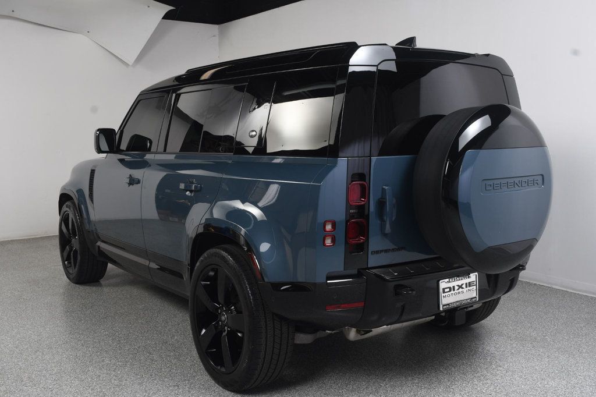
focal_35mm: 36
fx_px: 596
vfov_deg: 36.8
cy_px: 198
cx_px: 298
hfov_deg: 53.1
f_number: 9
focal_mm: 24
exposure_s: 1/160
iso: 100
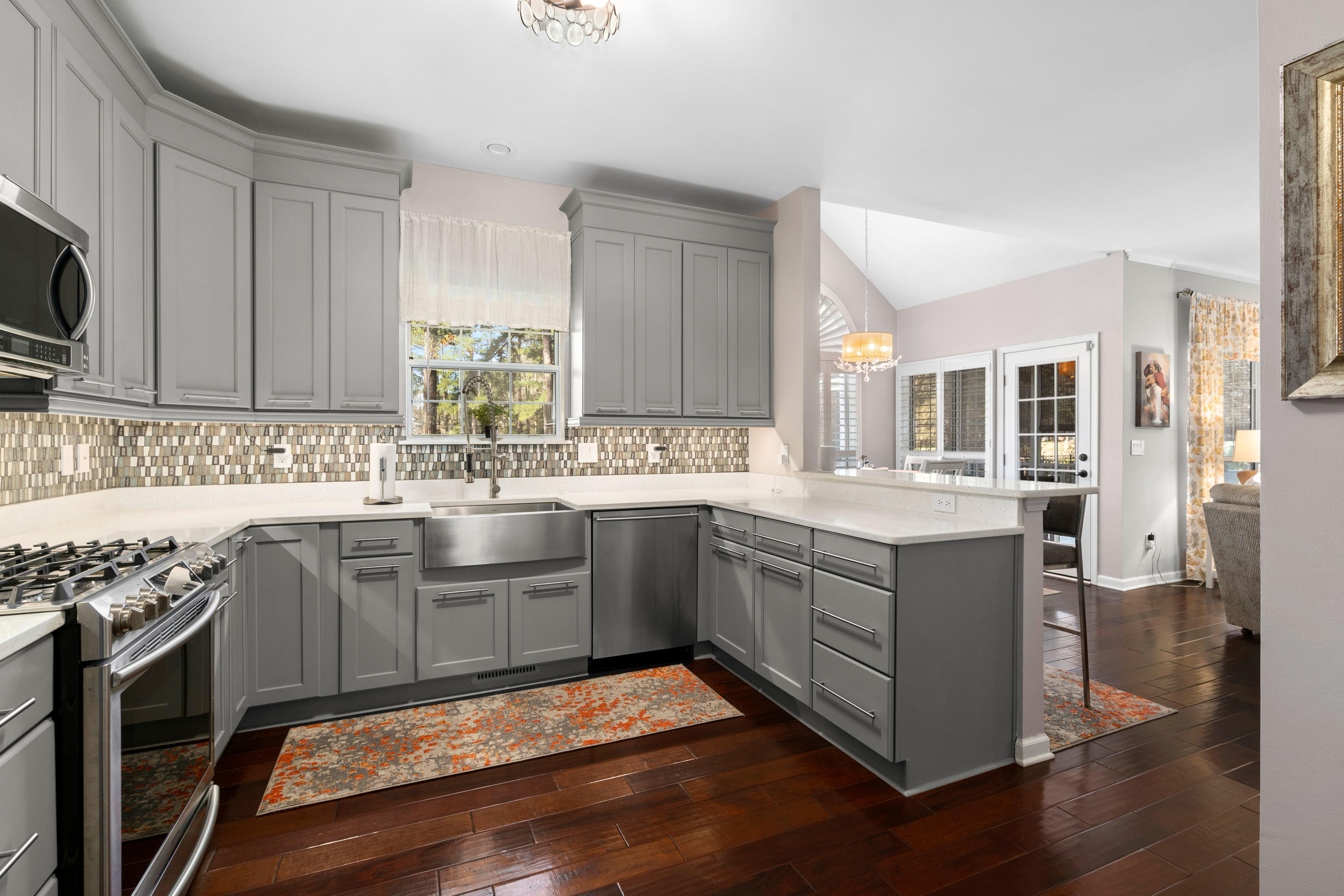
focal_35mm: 16
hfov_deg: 96.7
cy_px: 448
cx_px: 672
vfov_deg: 73.7
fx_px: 597
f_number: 8
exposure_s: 1/1.67
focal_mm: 16
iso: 320
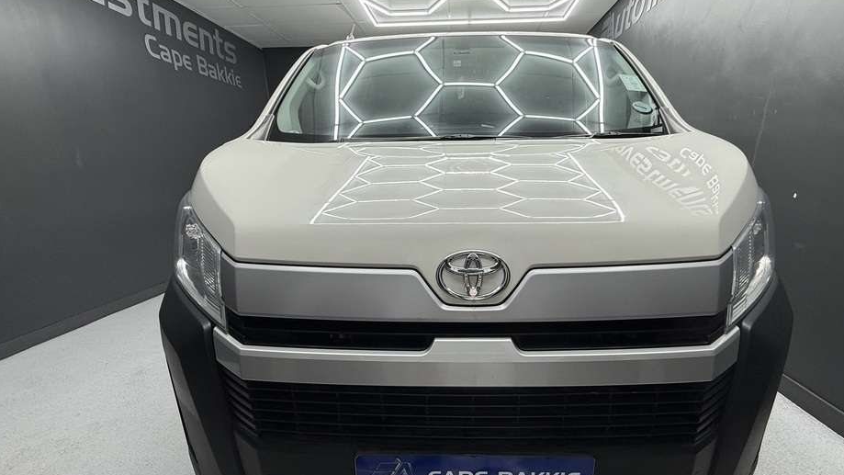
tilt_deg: -18.4
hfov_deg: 95.8
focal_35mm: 17
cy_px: 298
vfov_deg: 63.0
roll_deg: -0.1
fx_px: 380
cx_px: 446
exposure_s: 1/100
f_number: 2.2
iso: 100
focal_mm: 2.22
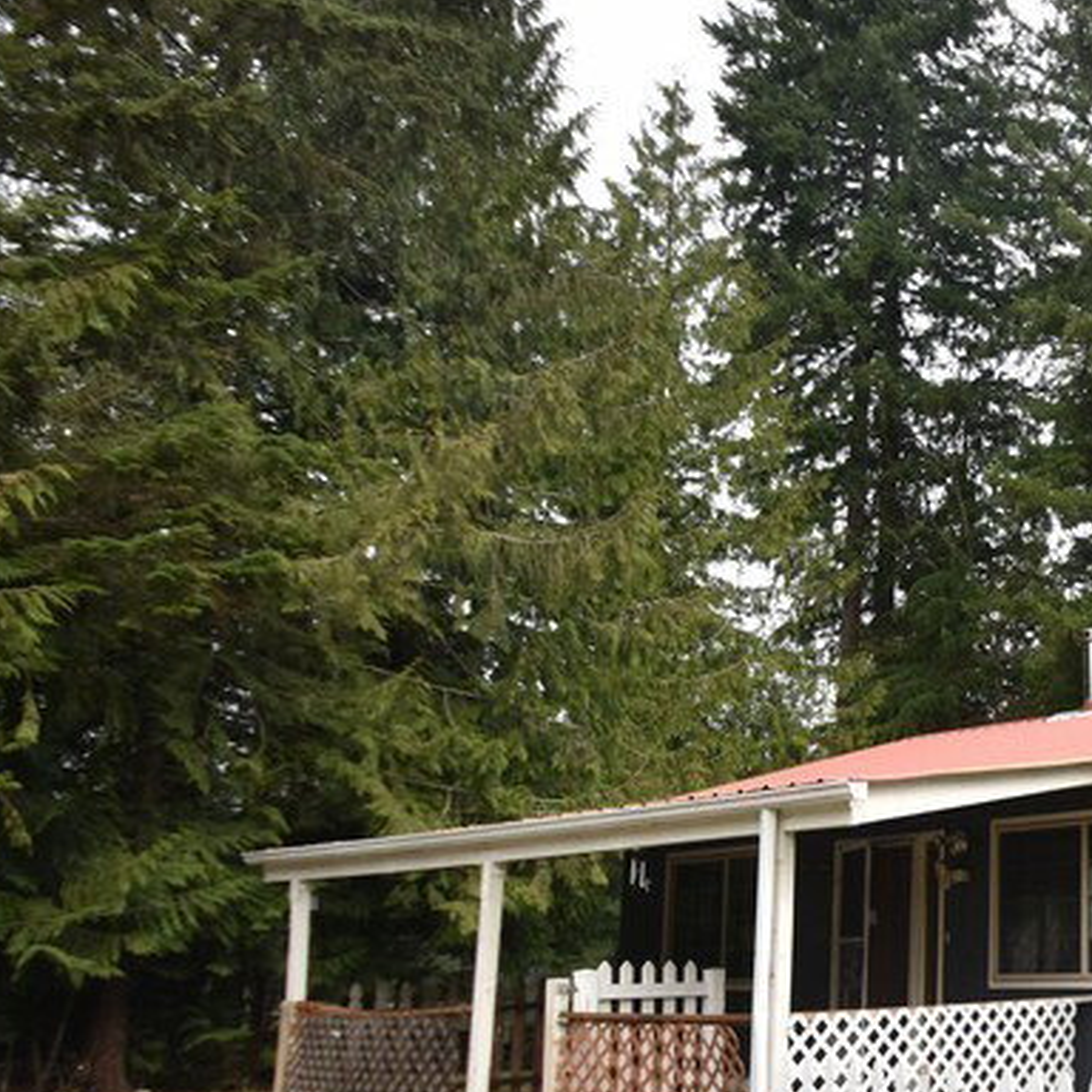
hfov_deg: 37.7
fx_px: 1213
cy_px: 692
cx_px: 1280
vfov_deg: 47.9
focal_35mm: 34
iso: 360
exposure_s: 1/250
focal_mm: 10
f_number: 5.6
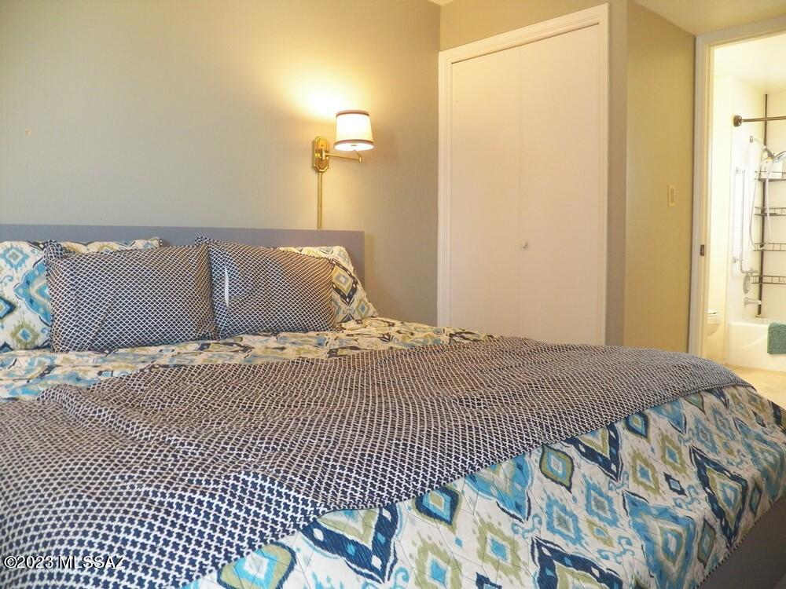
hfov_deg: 63.4
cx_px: 393
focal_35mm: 28
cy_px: 294
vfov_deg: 49.7
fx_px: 636
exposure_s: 1/30
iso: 320
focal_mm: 4.9
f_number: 2.8
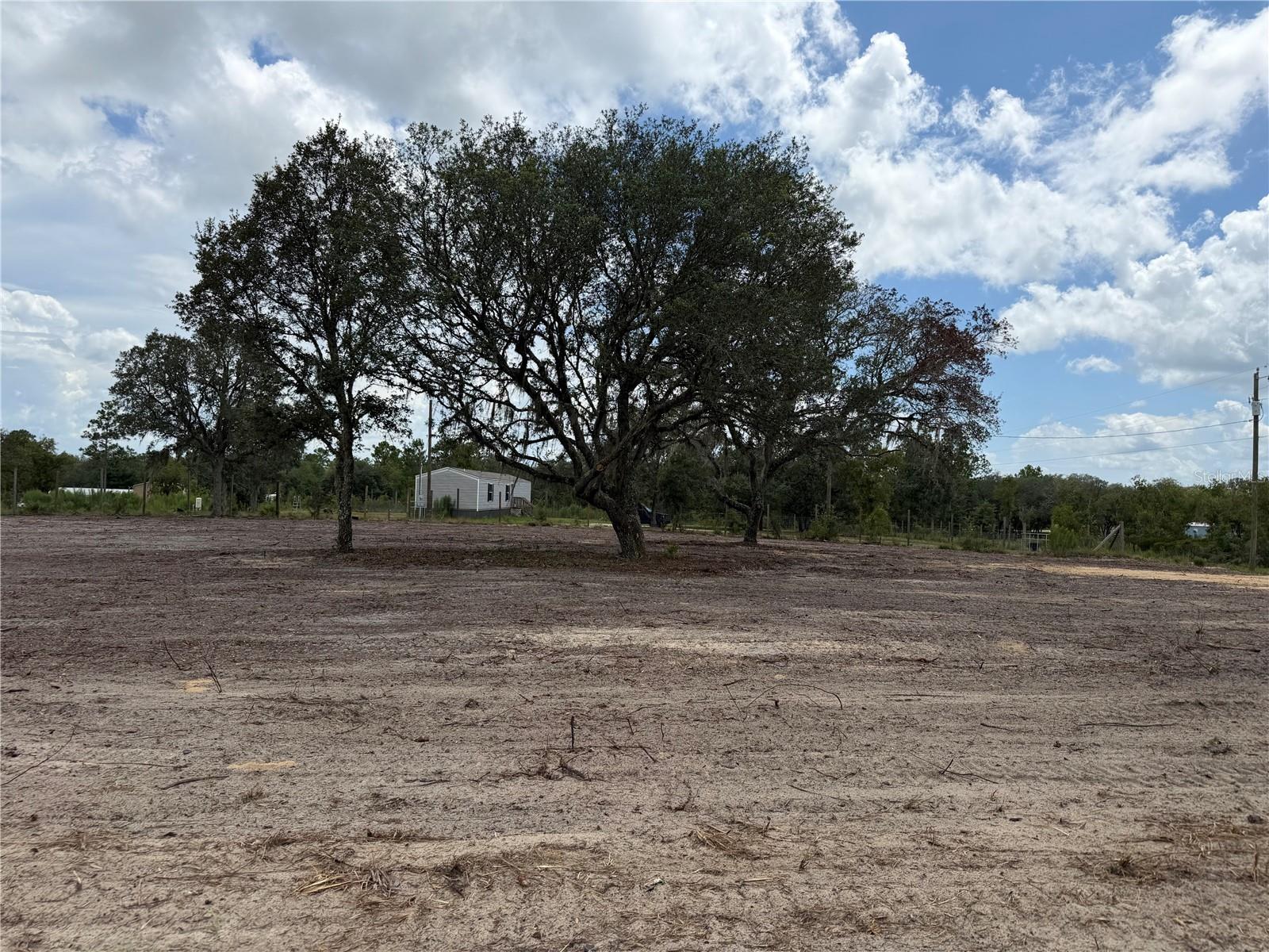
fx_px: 880
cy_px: 476
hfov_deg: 71.6
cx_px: 634
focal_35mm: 24
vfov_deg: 56.8
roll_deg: -1.3
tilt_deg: +0.4
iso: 80
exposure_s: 1/6711
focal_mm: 6.76
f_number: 1.78
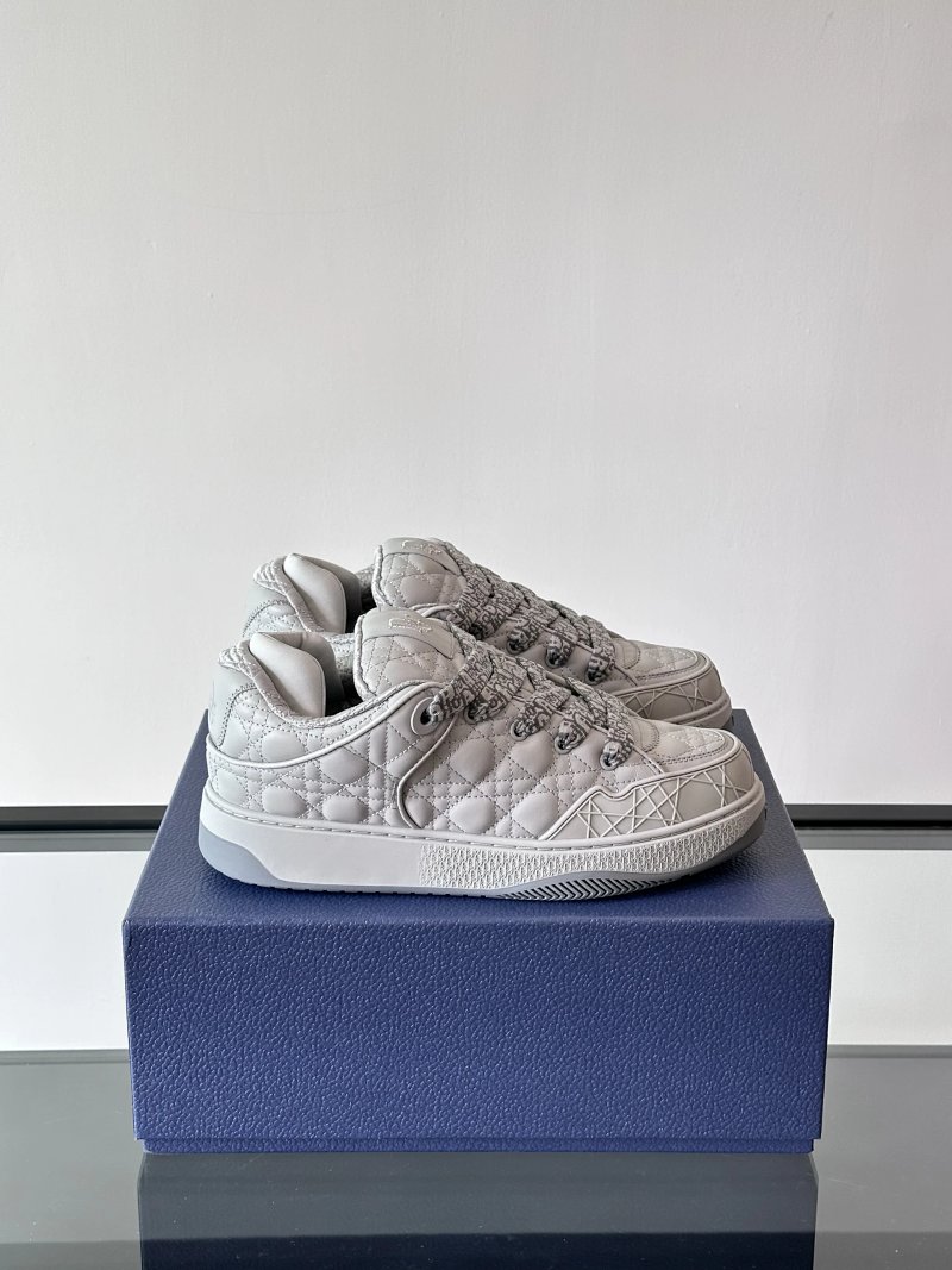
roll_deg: -1.1
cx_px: 476
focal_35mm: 48
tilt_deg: -20.2
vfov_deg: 39.7
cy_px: 635
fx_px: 1760
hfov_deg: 30.3
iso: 50
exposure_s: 1/121
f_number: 1.78
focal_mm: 6.86
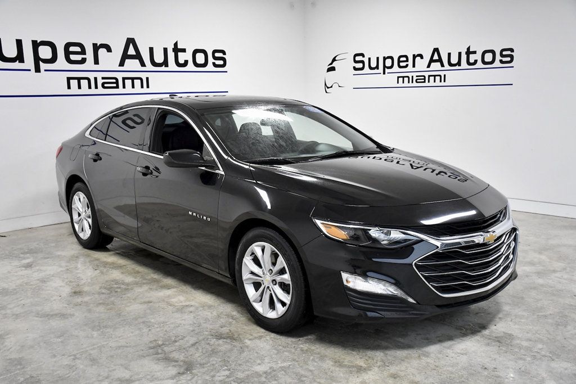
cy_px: 192
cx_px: 288
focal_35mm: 36
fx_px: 576
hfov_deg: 53.1
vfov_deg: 36.9
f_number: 4.5
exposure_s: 1/500
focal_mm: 24
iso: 2500
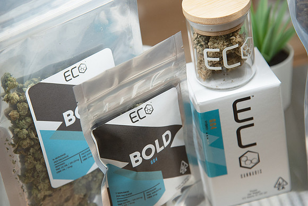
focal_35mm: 120
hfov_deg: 17.0
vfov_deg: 11.4
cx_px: 154
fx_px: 1028
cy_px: 103
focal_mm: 120
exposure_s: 1/200
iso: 1000
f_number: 5.6
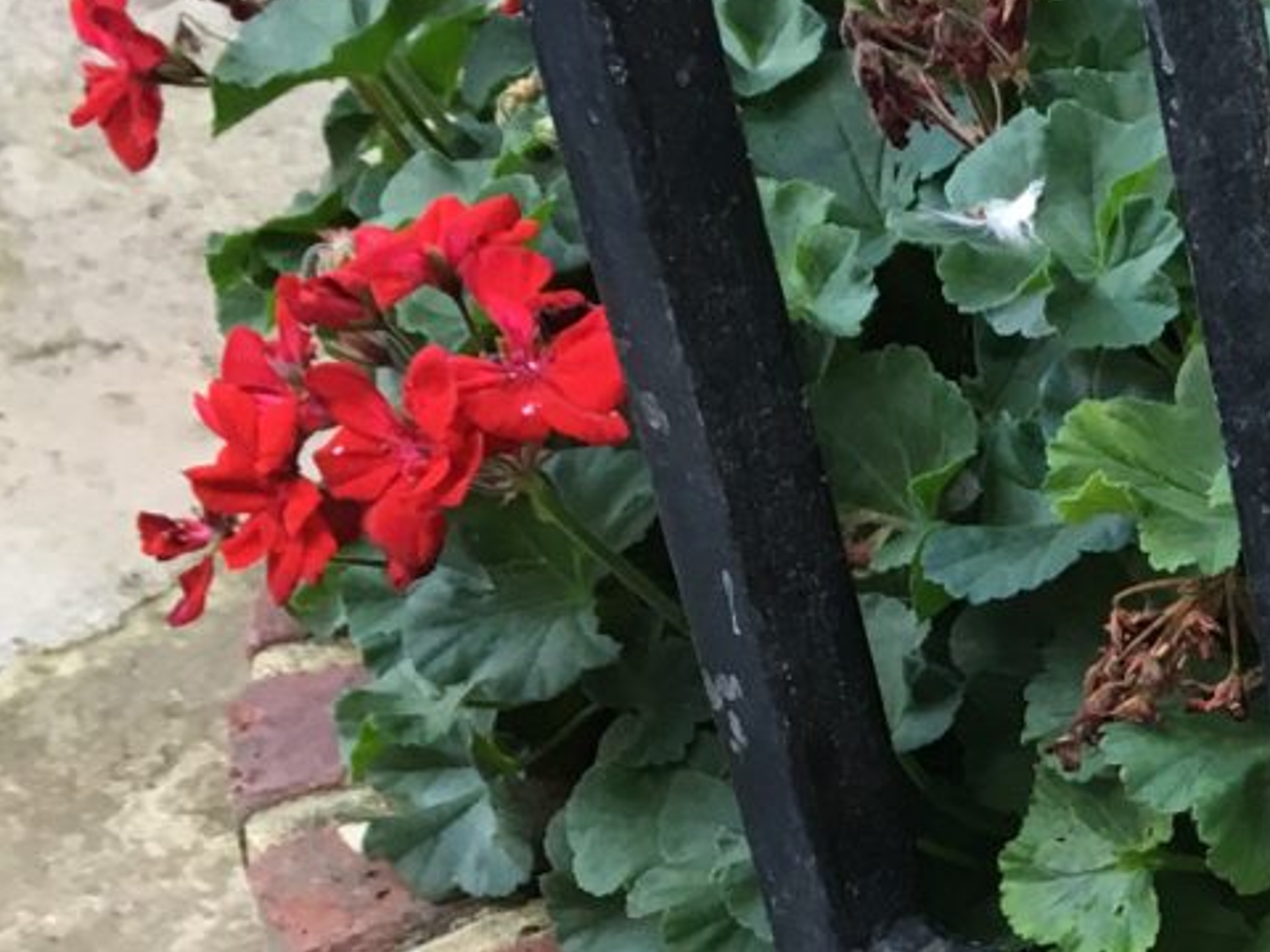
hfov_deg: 15.1
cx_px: 2172
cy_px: 955
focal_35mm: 116
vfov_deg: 12.6
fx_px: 4256
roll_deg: +3.1
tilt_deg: -37.5
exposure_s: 1/33
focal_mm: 4.15
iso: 40
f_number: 2.2
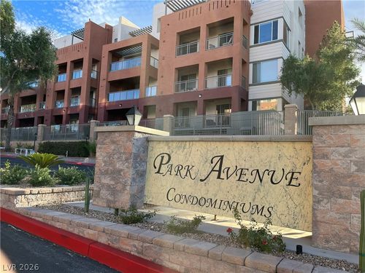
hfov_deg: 67.3
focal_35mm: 26
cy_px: 136
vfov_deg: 53.1
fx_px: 274
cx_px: 182
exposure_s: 1/449
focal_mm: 5.1
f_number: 1.6
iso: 50
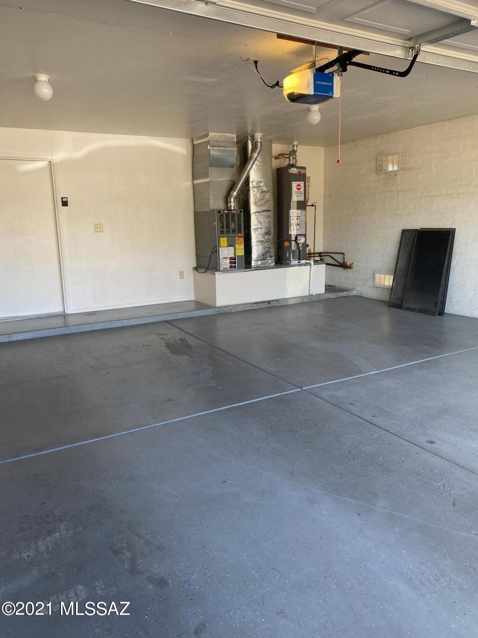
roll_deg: +1.9
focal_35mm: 26
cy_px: 319
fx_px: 479
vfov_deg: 67.3
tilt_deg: -12.6
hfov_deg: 53.1
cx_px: 239
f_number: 1.8
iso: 40
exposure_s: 1/122
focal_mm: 4.25
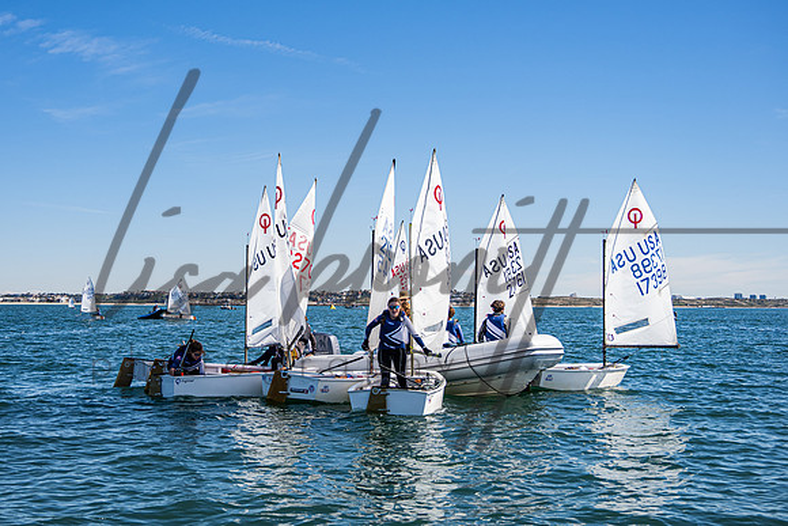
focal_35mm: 48
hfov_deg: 41.2
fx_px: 1045
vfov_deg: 28.3
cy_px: 266
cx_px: 332
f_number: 4.5
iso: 320
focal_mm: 35
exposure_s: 1/1250
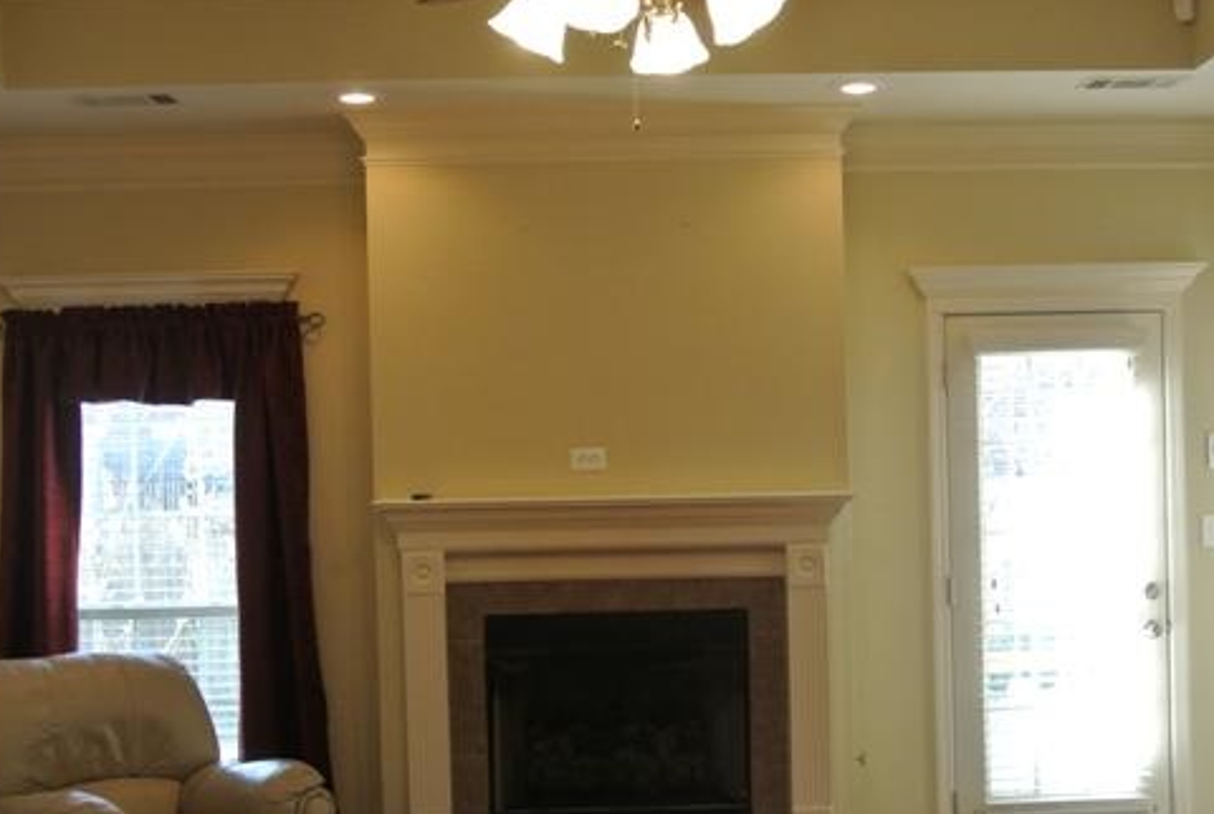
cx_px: 650
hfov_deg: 39.5
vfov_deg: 27.0
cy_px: 508
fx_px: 1689
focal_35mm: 50
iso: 400
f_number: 3.5
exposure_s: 1/100
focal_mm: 11.4
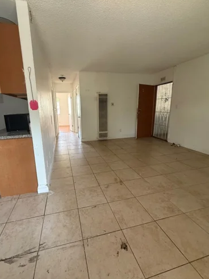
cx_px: 94
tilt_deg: -11.1
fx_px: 129
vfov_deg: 94.4
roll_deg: +0.7
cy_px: 136
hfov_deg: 77.9
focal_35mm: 16
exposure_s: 1/60
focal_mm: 2.22
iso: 320
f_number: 2.2
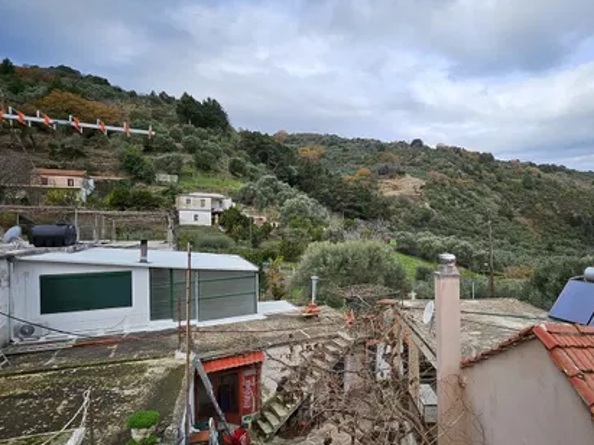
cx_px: 338
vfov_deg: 68.6
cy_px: 227
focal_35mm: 19
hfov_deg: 84.2
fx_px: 326
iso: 32
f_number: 2.2
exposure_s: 1/696
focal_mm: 1.74
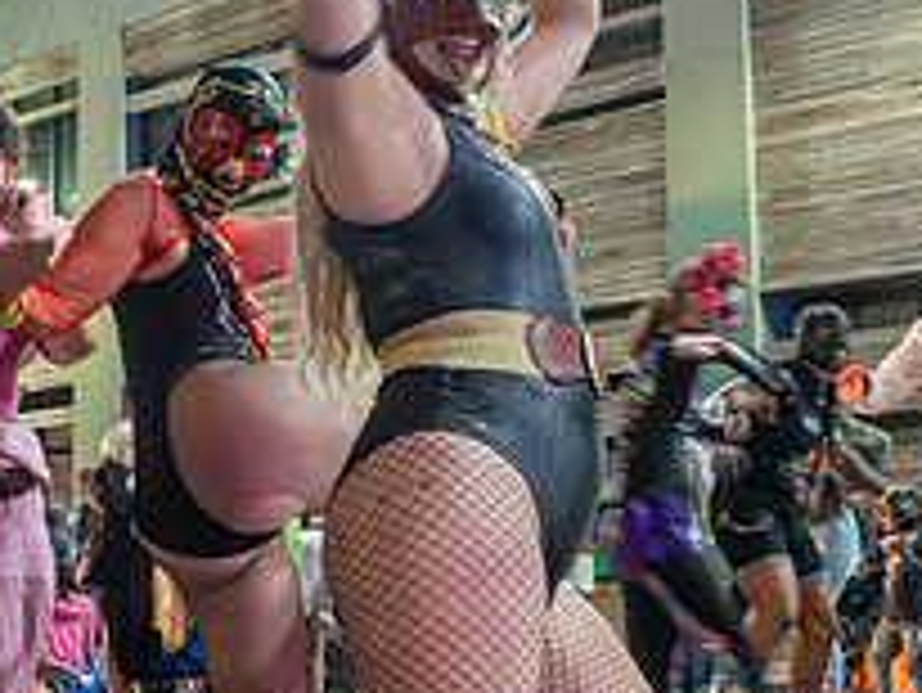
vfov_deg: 21.6
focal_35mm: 68
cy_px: 371
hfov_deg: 28.4
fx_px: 1812
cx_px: 315
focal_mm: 12
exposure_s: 1/25
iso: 12800
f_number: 4.5
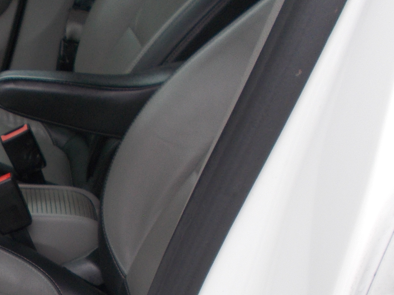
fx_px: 842
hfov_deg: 24.1
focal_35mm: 74
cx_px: -71
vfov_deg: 19.1
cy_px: 325
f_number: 3.2
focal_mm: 4.6
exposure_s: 1/160
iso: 80
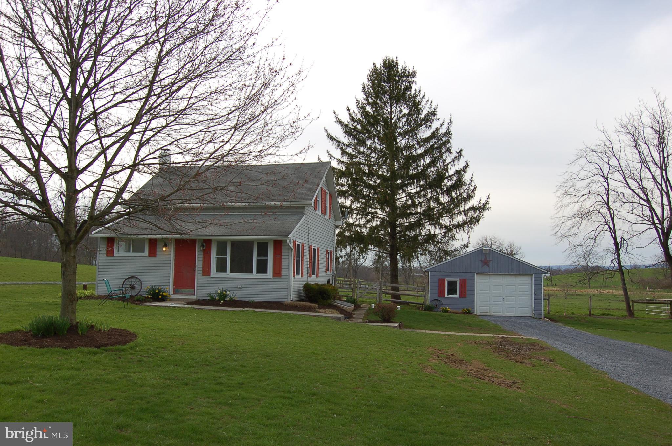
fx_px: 503
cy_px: 223
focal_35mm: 27
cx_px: 336
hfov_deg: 67.5
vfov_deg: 47.8
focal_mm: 18
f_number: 6.3
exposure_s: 1/500
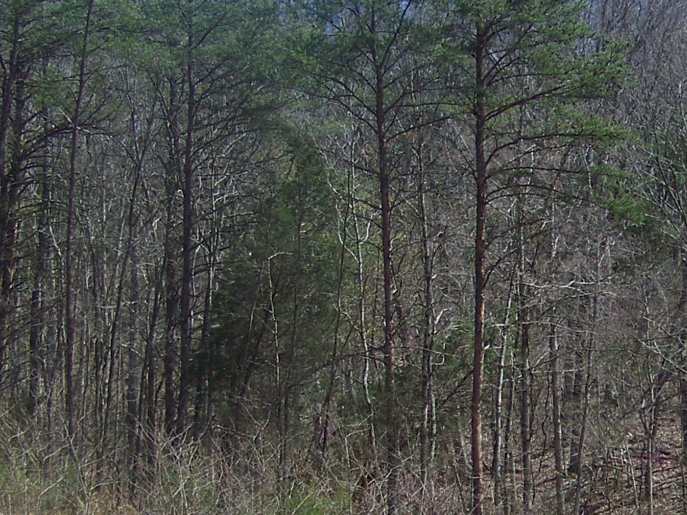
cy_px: 459
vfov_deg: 13.7
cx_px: 726
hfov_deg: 17.8
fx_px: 2123
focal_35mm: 107
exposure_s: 1/640
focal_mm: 6.75
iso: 64
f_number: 2.8
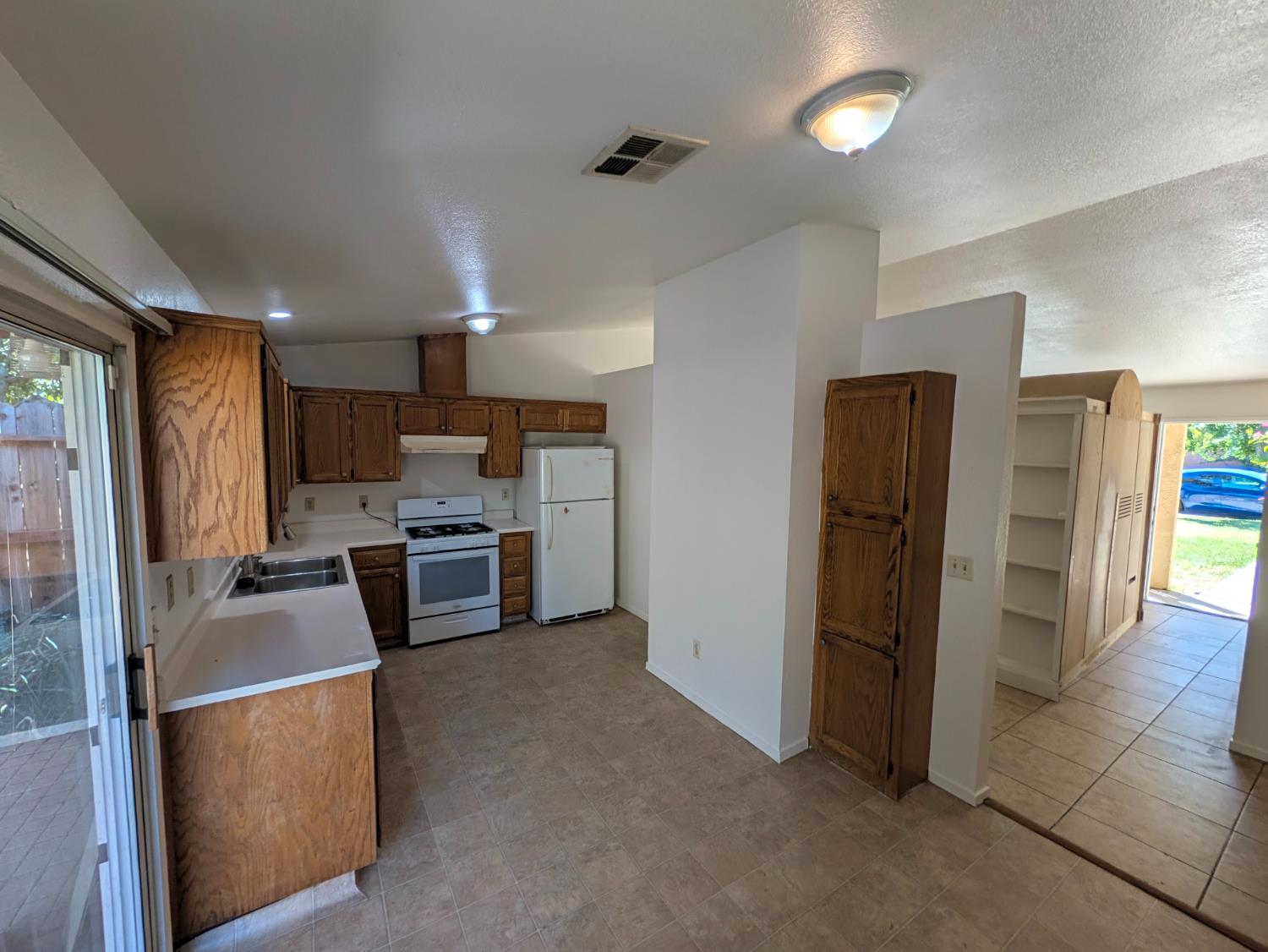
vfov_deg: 94.5
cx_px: 634
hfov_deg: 110.5
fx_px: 440
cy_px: 476
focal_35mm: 12
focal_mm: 2.02
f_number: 1.7
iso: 51
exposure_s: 1/308
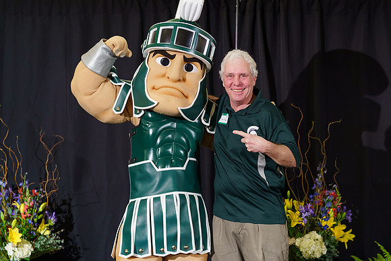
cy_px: 98
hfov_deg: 23.1
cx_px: 210
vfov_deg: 15.5
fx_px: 957
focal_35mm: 88
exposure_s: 1/160
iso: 1600
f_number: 2.8
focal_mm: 70
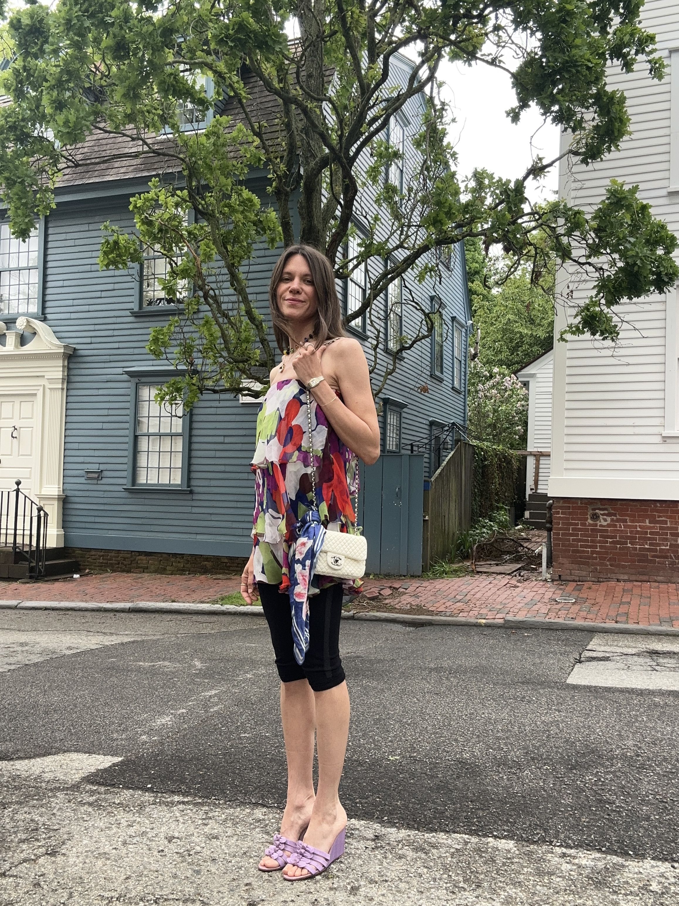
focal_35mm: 30
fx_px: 785
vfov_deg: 60.0
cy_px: 453
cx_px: 340
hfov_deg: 46.8
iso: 25
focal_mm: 2.69
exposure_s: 1/221
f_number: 1.9
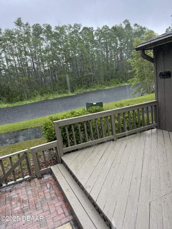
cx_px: 86
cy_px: 114
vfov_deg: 67.3
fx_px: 172
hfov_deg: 53.1
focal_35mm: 26
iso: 125
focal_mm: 5.7
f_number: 1.5
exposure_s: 1/110
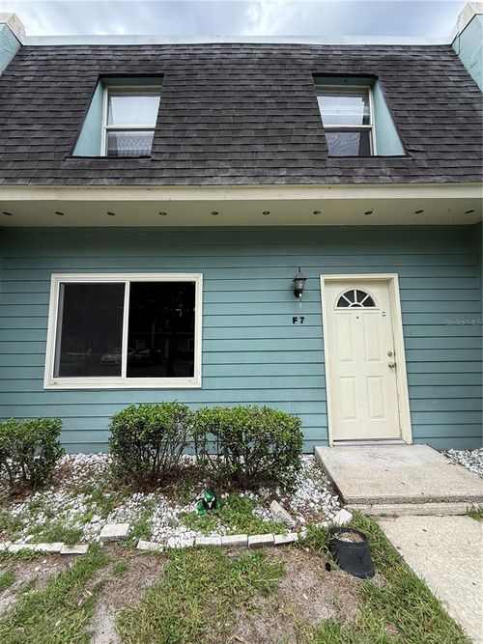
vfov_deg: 102.1
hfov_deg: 85.7
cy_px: 322
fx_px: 261
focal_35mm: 14
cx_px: 242
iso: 50
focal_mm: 2.22
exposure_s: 1/370
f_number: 2.2
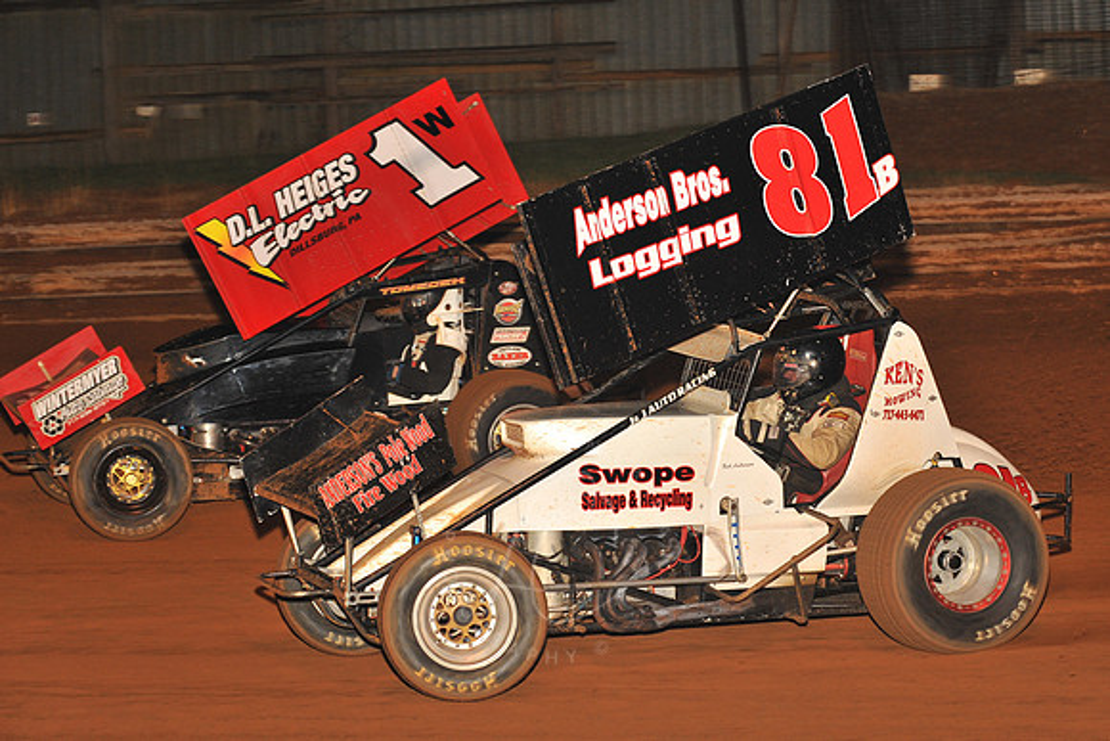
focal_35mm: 100
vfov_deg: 13.7
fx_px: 3084
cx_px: 555
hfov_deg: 20.4
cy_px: 370
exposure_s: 1/320
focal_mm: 100
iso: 1000
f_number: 6.3
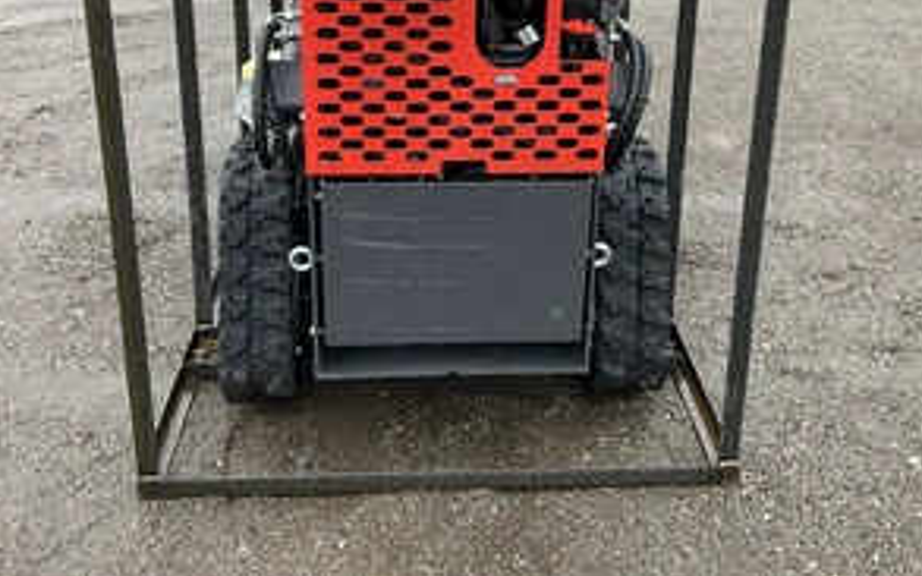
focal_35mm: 42
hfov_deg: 47.2
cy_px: 113
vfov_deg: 29.8
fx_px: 1055
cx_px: 469
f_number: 1.8
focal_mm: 3
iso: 25
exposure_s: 1/122
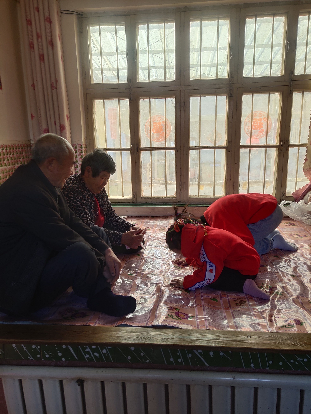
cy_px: 207
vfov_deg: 61.7
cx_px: 156
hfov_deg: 48.2
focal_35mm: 29
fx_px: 347
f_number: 1.8
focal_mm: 4.27
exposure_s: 1/100
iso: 69
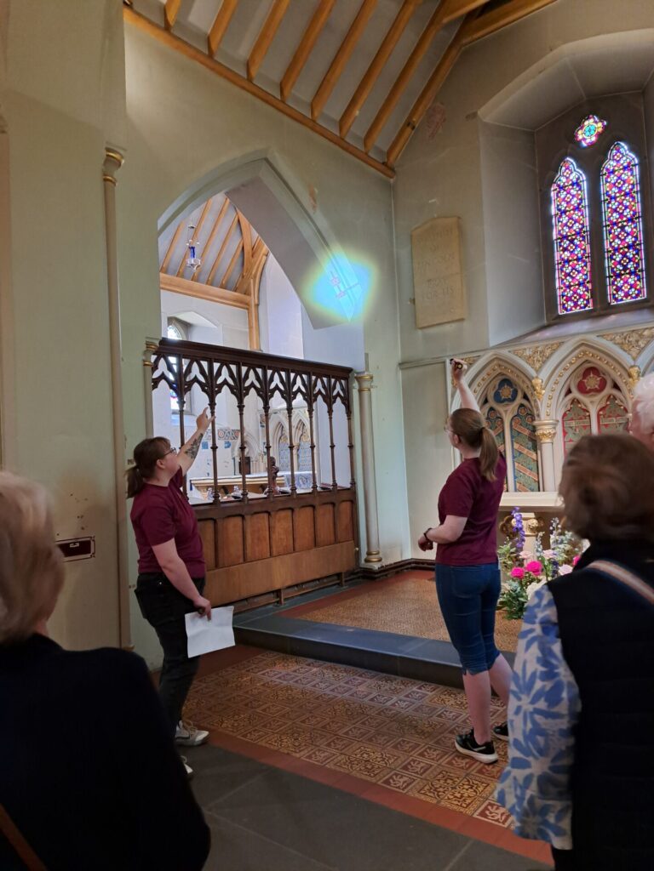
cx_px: 327
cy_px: 436
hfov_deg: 56.8
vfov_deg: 71.6
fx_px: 605
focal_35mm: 24
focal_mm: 5.23
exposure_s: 1/20
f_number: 1.8
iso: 1000
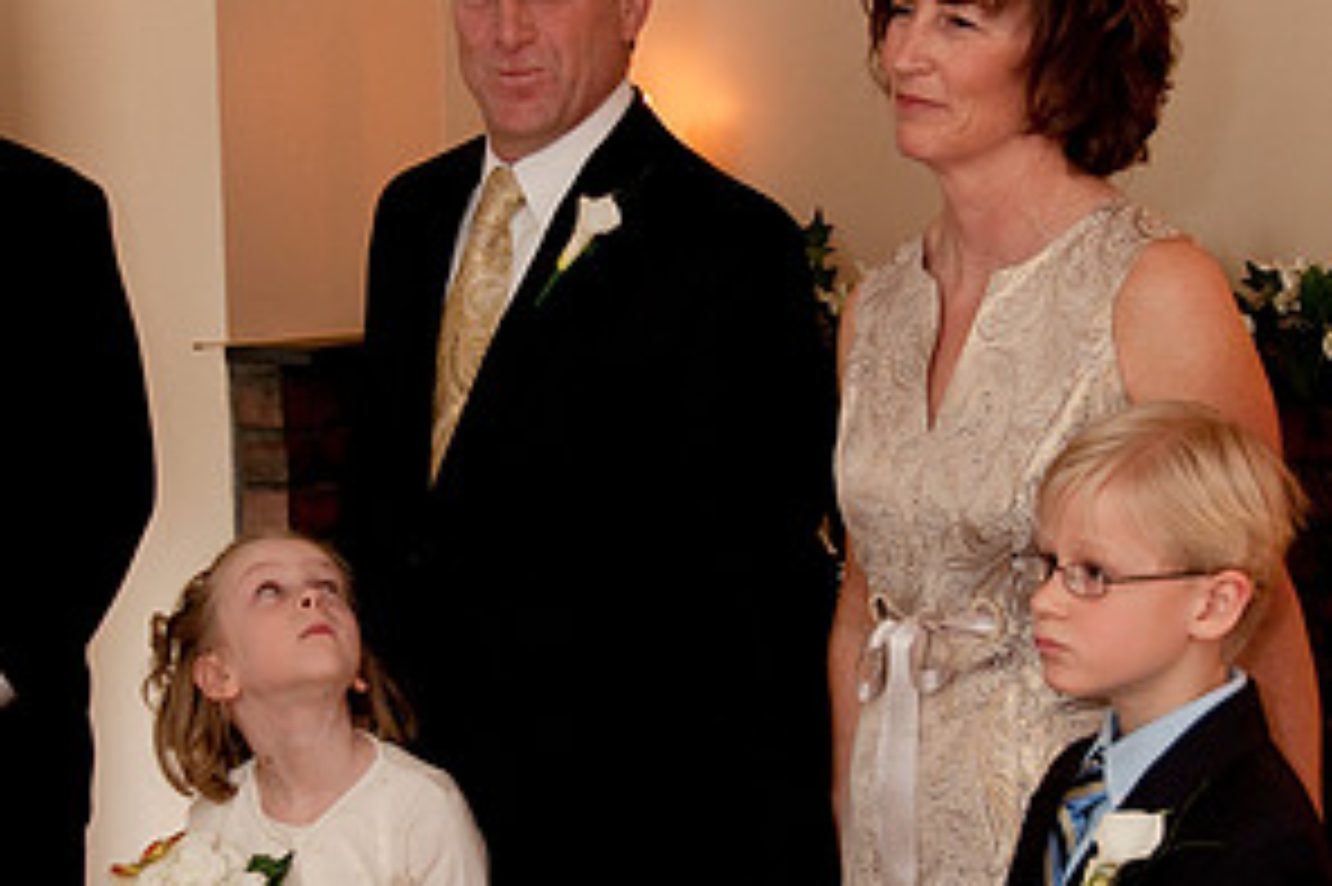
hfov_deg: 24.8
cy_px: 648
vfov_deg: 16.6
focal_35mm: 82
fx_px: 3032
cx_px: 668
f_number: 4.2
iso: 800
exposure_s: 1/60
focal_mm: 36
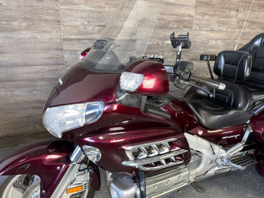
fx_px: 183
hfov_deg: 71.6
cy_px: 99
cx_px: 132
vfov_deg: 56.8
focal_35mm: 24
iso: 50
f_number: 1.78
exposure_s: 1/22
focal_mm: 6.76
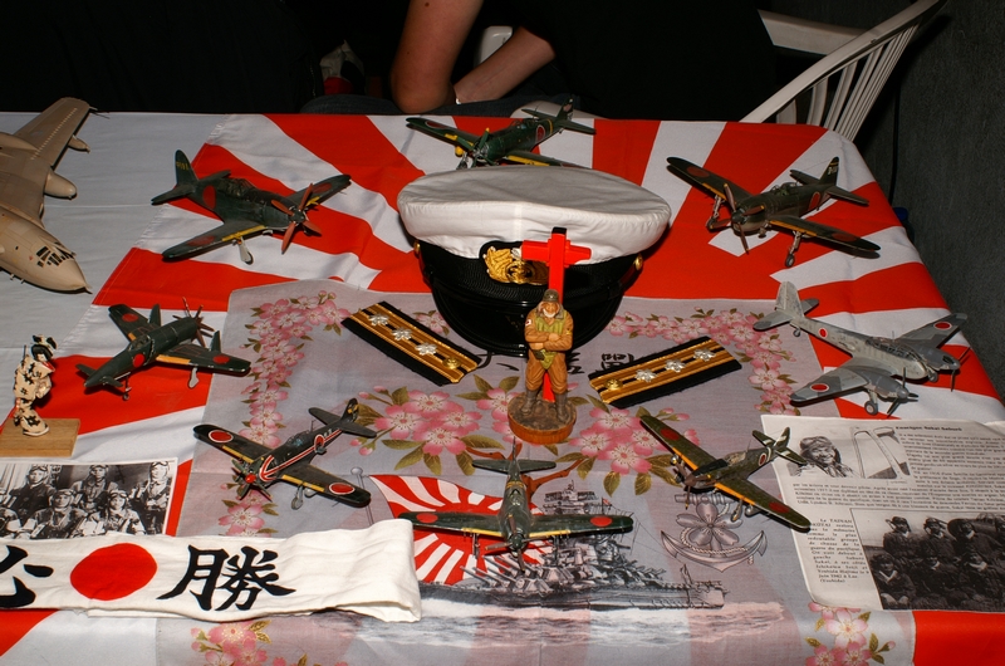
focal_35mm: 52
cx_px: 502
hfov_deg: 37.9
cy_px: 333
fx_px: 1463
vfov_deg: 25.6
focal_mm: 35
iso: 100
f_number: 22
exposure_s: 1/60
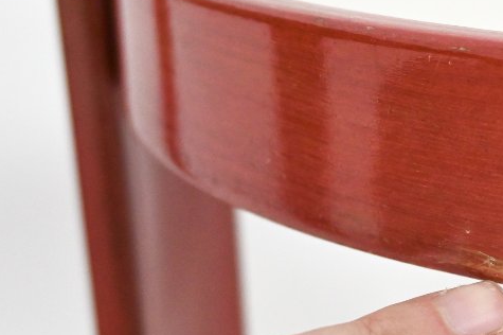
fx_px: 1271
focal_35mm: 91
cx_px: 532
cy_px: 272
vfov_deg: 14.9
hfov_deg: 21.4
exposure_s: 1/125
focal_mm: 24
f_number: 3.8
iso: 1600
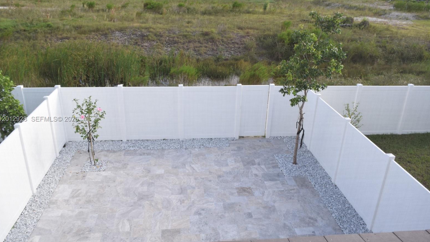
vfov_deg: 40.2
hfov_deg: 66.1
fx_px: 331
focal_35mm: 29
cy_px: 119
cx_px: 213
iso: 400
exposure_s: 1/160
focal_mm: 18
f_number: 6.3
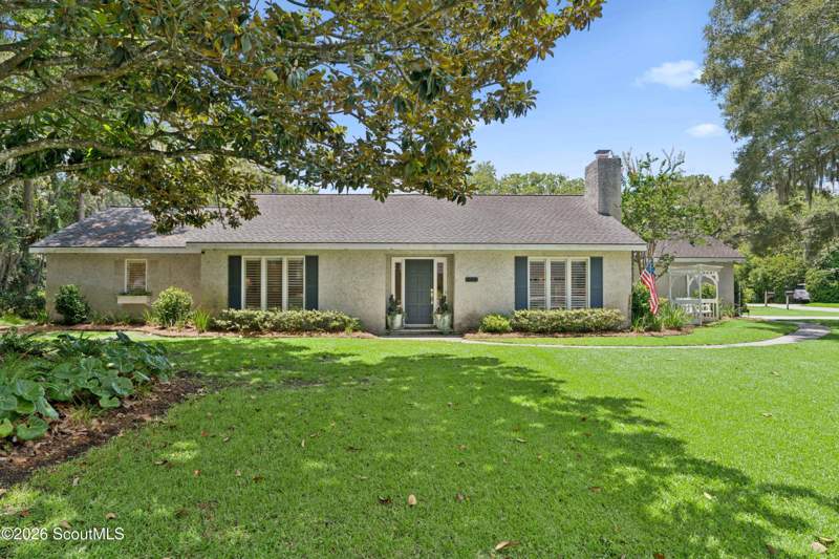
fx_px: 536
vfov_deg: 55.1
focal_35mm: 23
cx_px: 420
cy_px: 280
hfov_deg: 76.1
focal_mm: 23
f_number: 8
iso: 250
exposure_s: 1/160
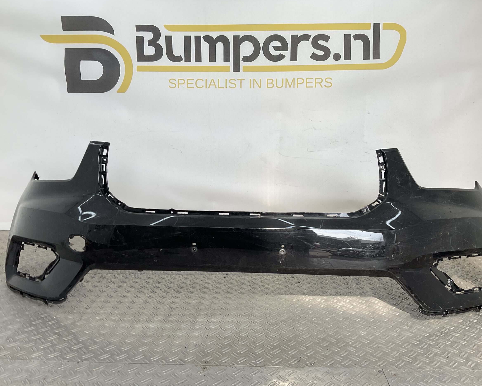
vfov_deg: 47.1
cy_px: 195
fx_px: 442
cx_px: 251
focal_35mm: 31
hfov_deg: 57.2
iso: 16
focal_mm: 3
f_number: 1.8
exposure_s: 1/241
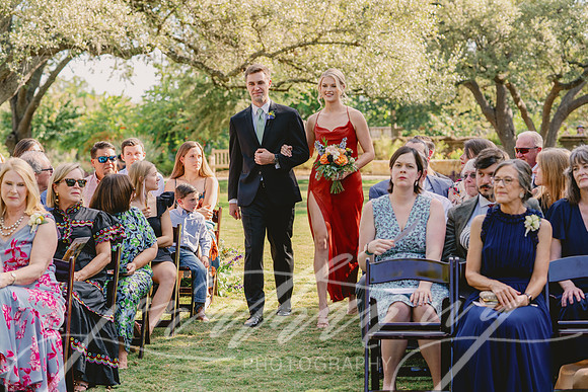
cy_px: 196
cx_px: 294
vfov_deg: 14.6
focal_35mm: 94
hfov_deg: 21.7
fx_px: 1536
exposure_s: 1/250
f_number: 4
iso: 200
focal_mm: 94
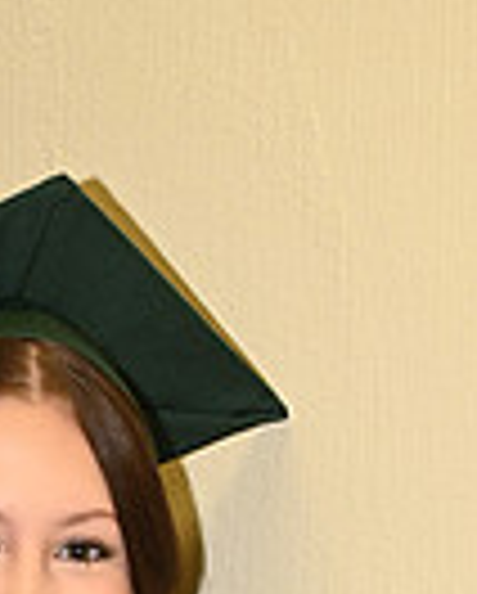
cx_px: 180
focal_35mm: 202
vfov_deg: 8.9
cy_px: 1264
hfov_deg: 7.7
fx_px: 3556
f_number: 5.6
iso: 1600
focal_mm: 49
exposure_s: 1/60
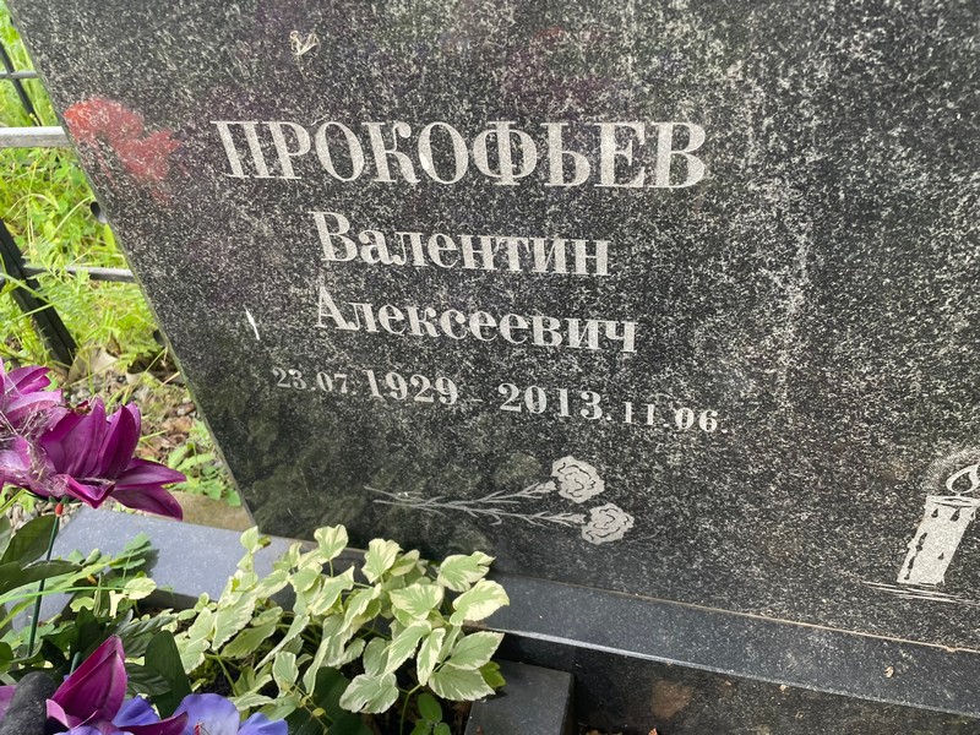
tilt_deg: -35.7
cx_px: 490
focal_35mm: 26
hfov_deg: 67.3
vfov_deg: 53.1
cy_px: 368
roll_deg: +7.5
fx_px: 736
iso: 40
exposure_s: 1/121
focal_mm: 4.2
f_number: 1.6
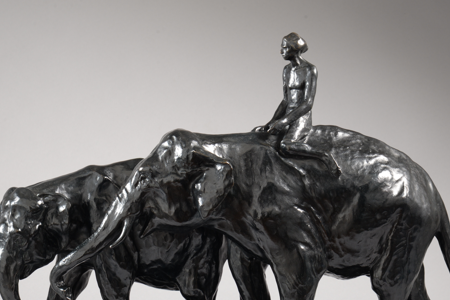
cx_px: 235
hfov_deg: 16.1
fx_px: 1588
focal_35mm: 127
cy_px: 222
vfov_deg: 10.8
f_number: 16
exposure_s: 1/125
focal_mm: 85
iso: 320
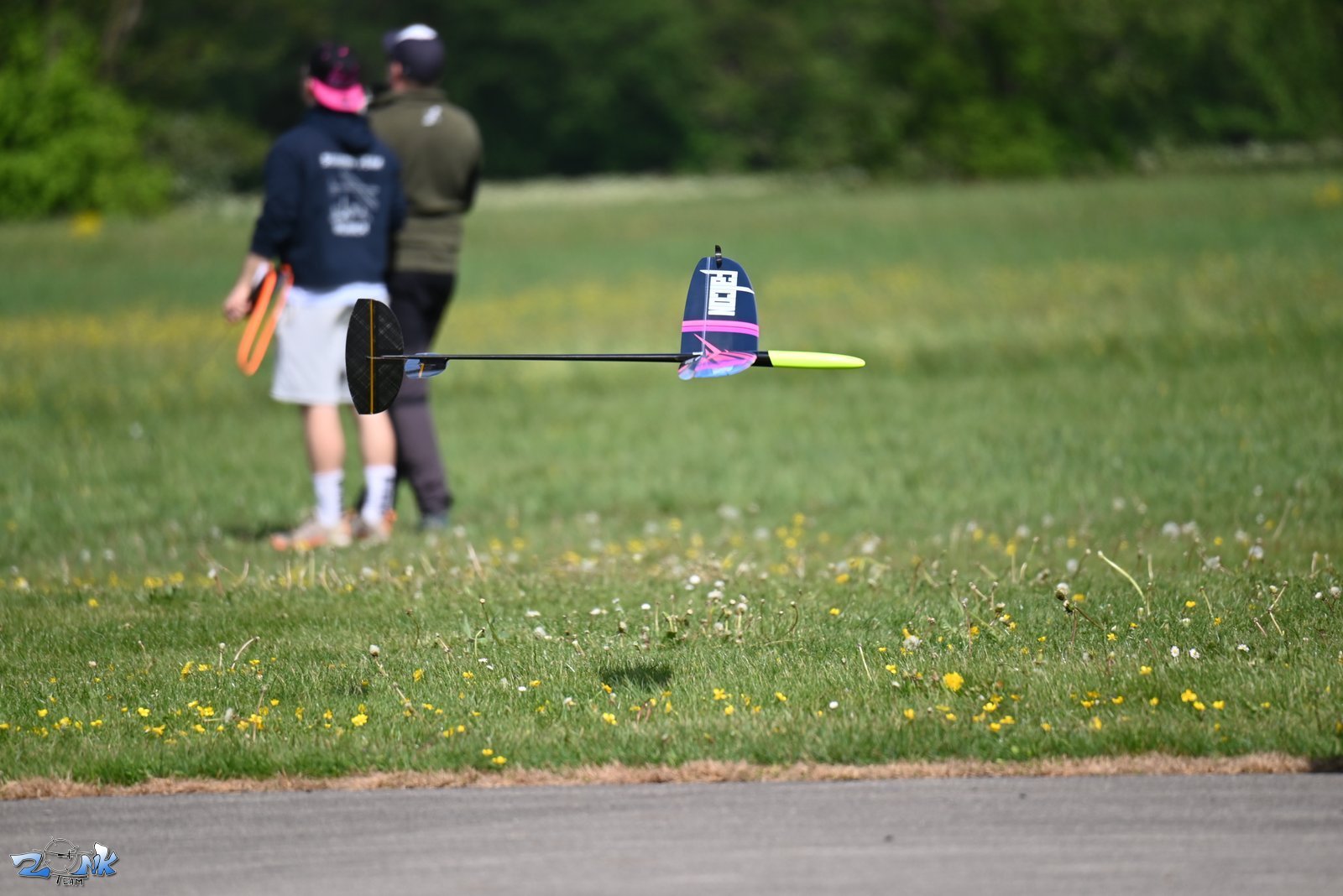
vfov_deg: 3.4
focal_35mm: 400
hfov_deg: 5.2
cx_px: 672
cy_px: 448
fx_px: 14927
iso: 320
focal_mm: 400
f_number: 6.3
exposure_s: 1/1600
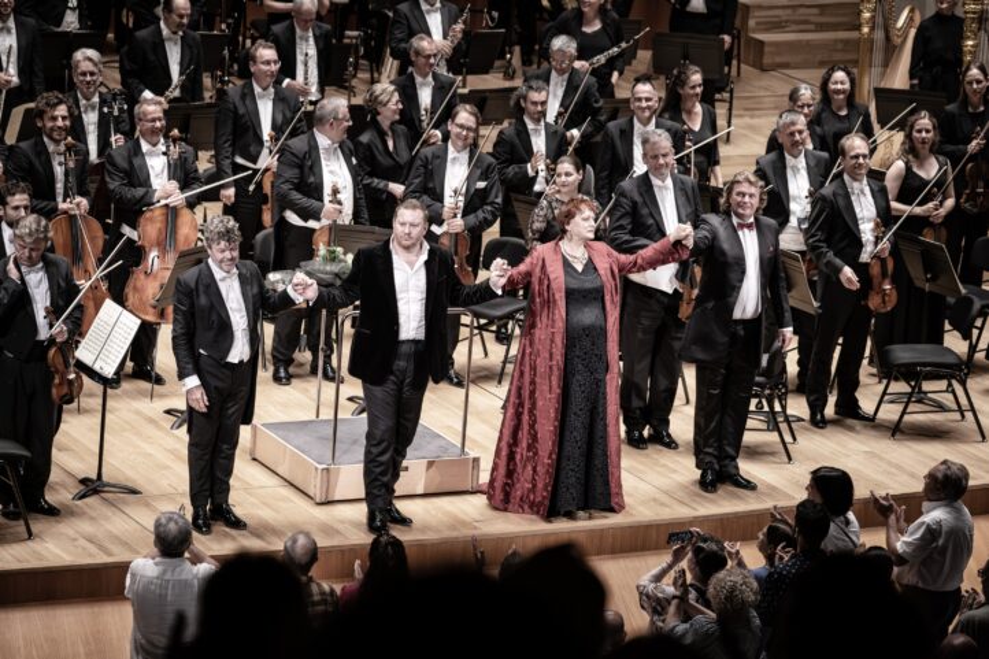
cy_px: 330
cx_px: 494
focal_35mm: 156
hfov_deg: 13.2
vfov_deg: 8.8
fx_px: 4279
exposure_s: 1/500
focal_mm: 155.8
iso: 3200
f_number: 5
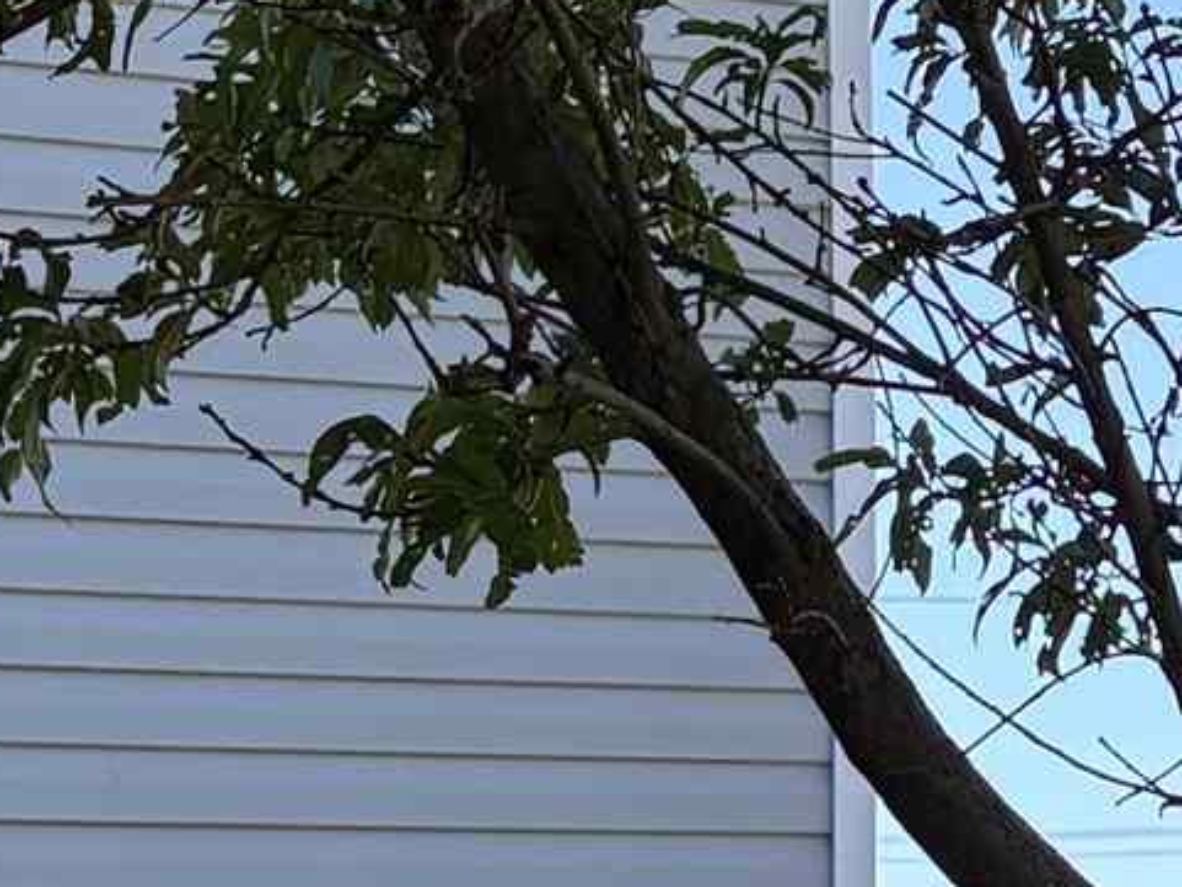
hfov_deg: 11.2
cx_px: 1968
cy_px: 165
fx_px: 5670
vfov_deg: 8.9
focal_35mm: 166
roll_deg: +3.5
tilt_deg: +12.3
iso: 50
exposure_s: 1/1328
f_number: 1.6
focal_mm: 5.96
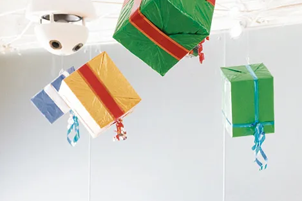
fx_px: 1359
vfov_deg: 8.2
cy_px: 331
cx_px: 487
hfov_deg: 12.0
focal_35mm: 162
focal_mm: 38
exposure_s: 1/200
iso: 400
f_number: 5.6
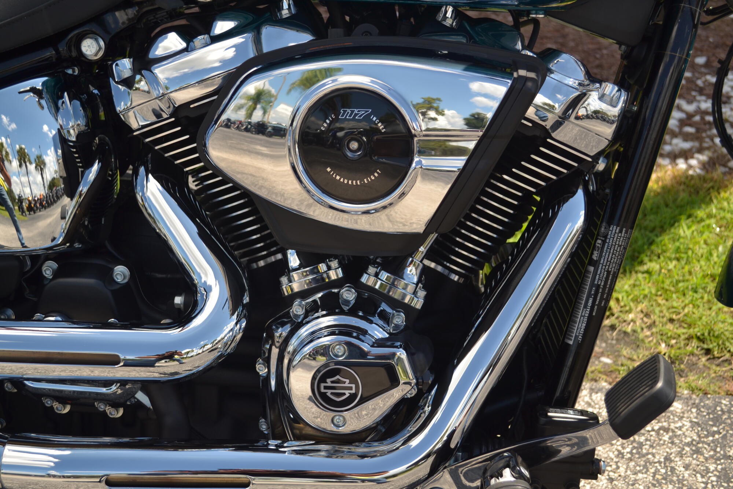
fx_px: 916
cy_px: 244
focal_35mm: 45
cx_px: 366
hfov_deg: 43.6
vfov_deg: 29.9
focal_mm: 30
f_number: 4.5
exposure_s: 1/320
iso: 100
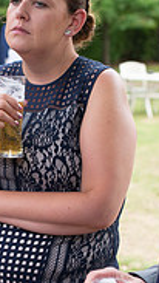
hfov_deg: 10.4
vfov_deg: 18.4
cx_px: -3
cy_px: 210
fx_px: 869
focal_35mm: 116
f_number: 2.8
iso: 100
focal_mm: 35
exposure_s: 1/250
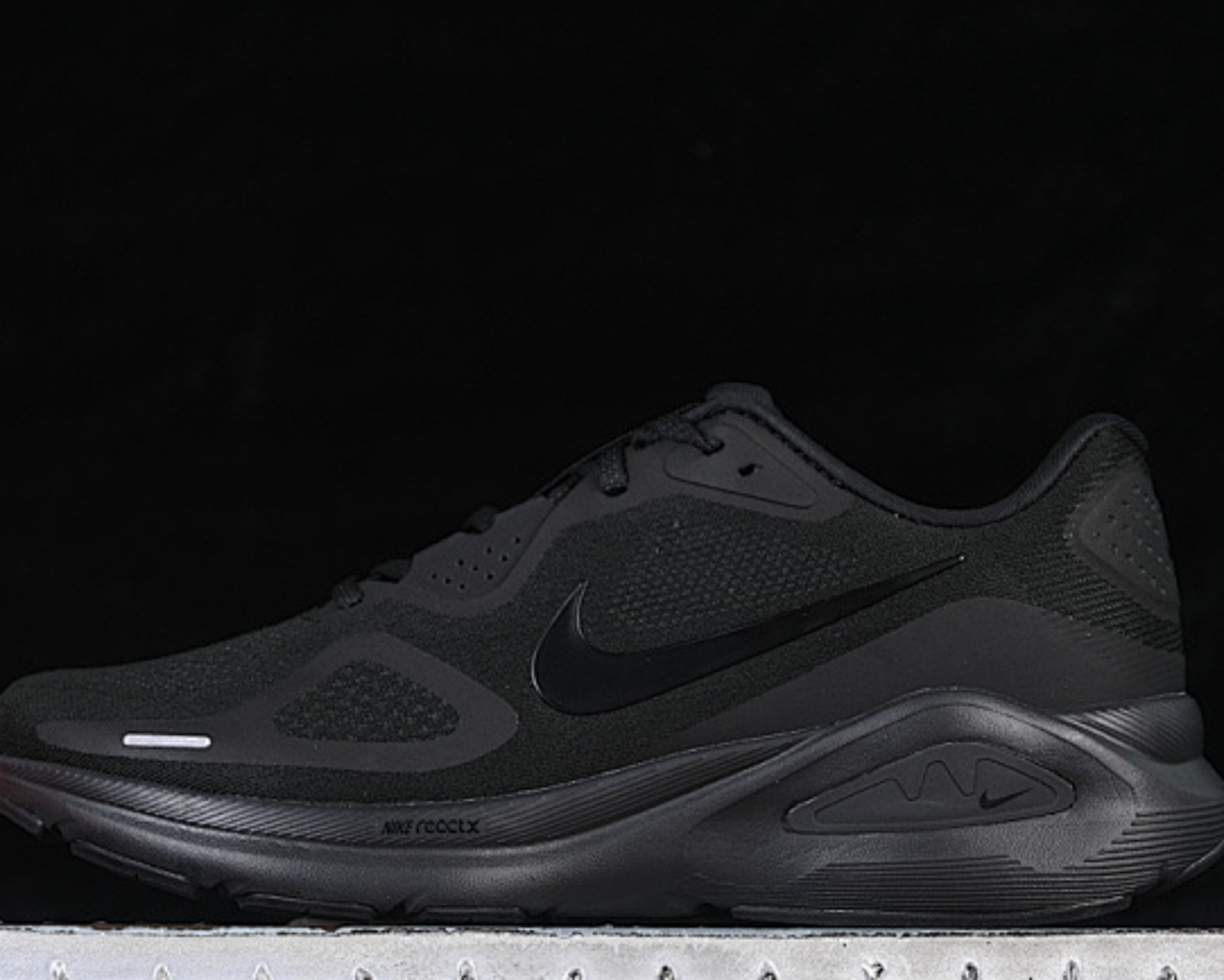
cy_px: 553
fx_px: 3768
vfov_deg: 14.8
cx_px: 620
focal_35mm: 104
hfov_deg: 18.5
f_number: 6.3
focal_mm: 50
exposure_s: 1/50
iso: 160
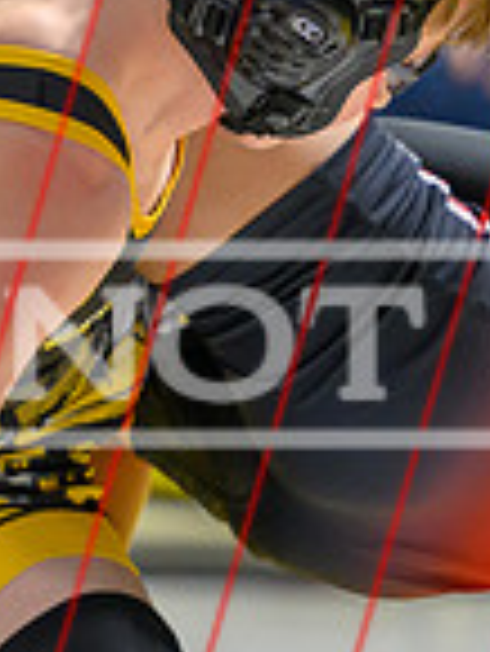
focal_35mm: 851
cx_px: 462
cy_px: 509
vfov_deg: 2.3
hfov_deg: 1.8
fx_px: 16038
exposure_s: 1/800
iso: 2200
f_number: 2.8
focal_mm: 165
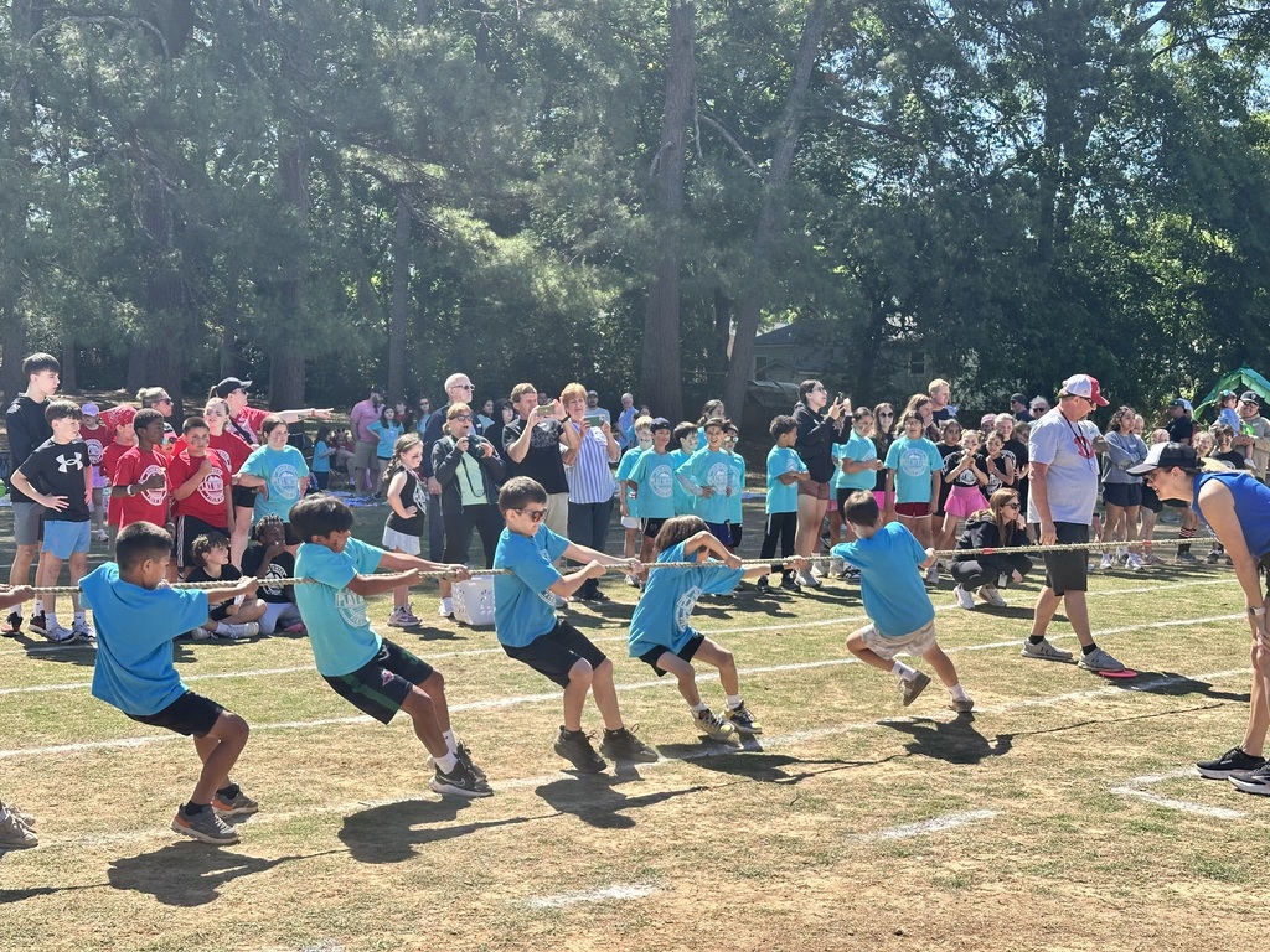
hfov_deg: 39.7
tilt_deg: -0.8
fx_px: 1761
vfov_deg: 30.3
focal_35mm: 48
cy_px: 476
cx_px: 635
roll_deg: -1.0
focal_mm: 6.86
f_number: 1.78
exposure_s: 1/1953
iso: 64
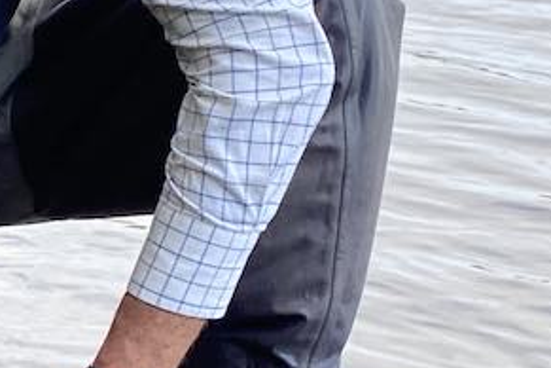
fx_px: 1990
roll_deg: -0.6
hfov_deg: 15.0
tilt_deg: -16.7
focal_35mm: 130
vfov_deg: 10.5
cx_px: -170
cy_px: 171
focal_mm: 4.25
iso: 32
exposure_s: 1/405
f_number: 1.8
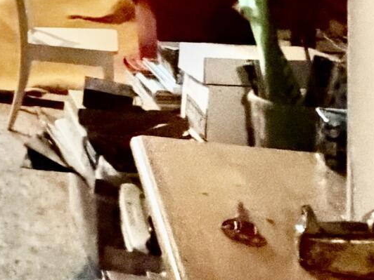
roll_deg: +1.2
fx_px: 854
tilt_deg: -2.9
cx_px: -234
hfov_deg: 20.1
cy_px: -123
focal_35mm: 79
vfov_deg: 17.1
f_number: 2.2
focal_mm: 2.22
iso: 2000
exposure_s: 1/30
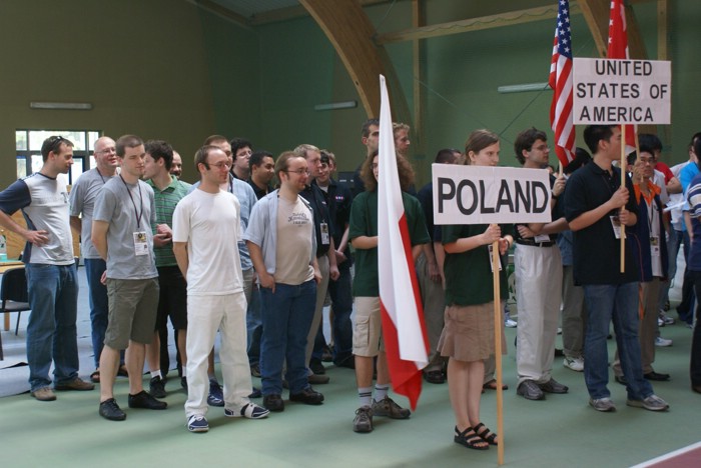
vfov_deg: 25.8
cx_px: 350
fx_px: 1023
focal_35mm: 52
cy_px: 234
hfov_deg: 37.8
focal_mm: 35
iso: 400
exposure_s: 1/40
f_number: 5.6
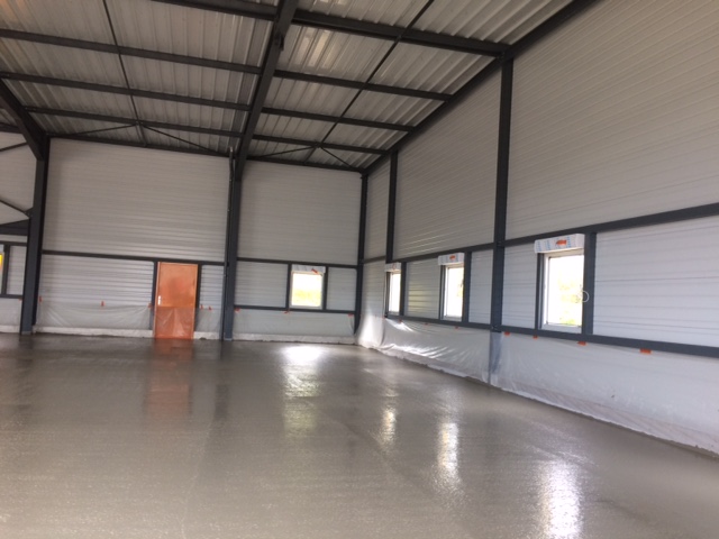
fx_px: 602
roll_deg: -2.0
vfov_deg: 48.2
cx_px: 360
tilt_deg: +1.7
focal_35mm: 29
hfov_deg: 61.7
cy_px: 270
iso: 50
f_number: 2.2
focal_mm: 4.15
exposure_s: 1/33
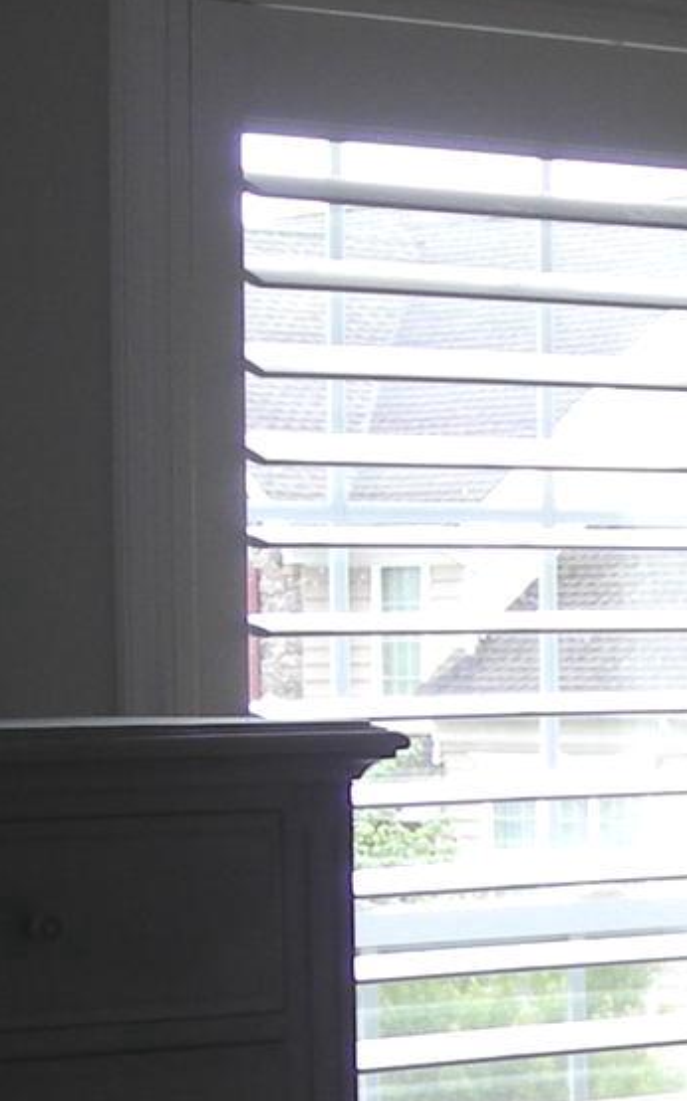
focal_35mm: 149
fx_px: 4466
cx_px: 1807
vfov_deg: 13.8
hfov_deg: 8.0
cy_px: 1087
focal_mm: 6.3
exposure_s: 1/35.7
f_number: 3.2
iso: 50
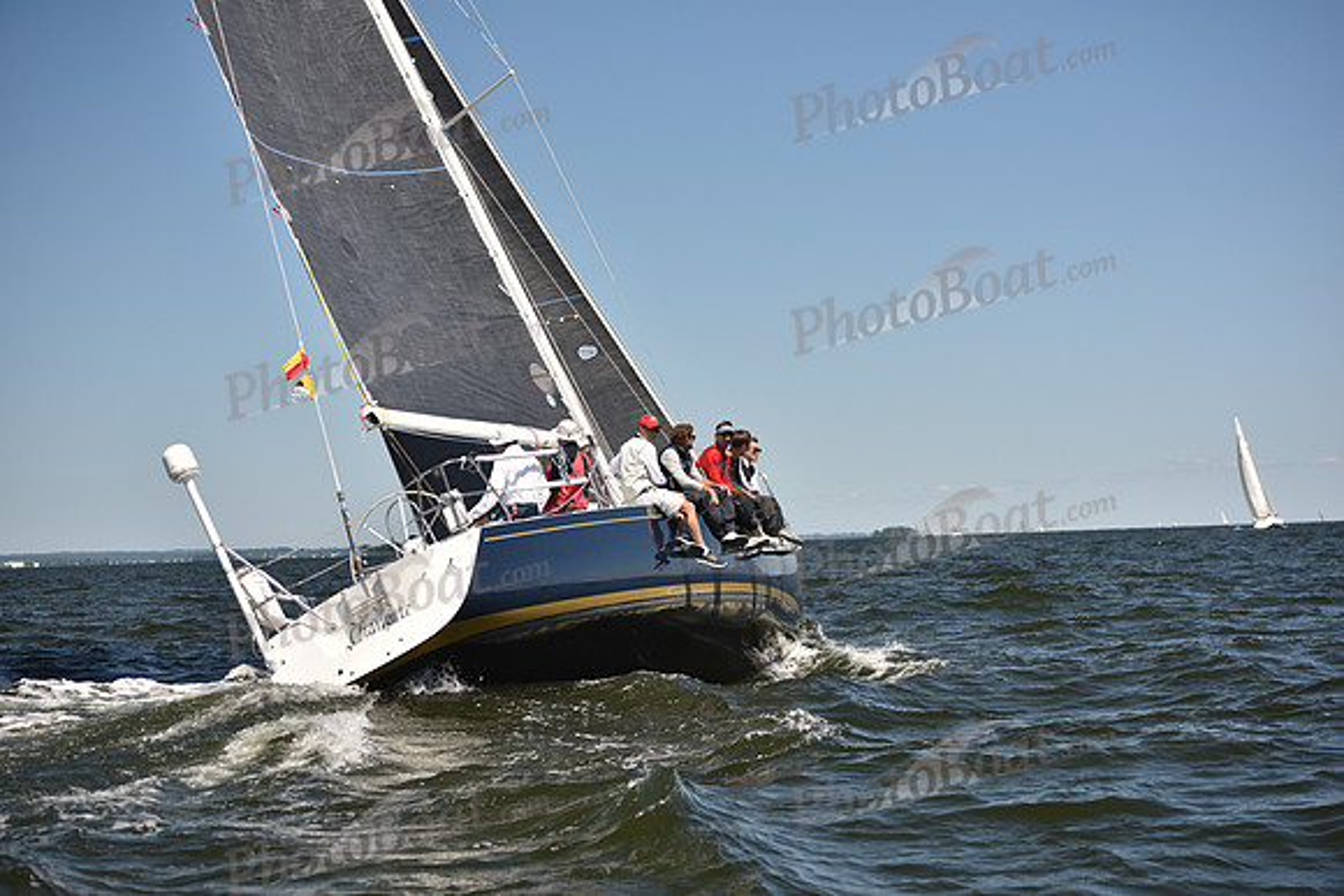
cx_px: 672
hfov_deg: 28.8
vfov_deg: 19.5
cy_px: 448
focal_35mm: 70
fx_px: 2614
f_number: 3.5
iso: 250
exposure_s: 1/1600
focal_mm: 70
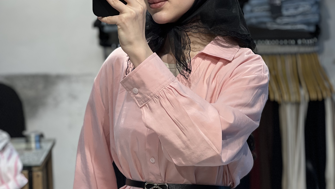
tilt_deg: -8.1
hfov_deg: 19.1
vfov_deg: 10.8
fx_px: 995
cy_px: 107
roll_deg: +2.3
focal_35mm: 112
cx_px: 168
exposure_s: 1/100
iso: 80
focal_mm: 9
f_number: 2.8
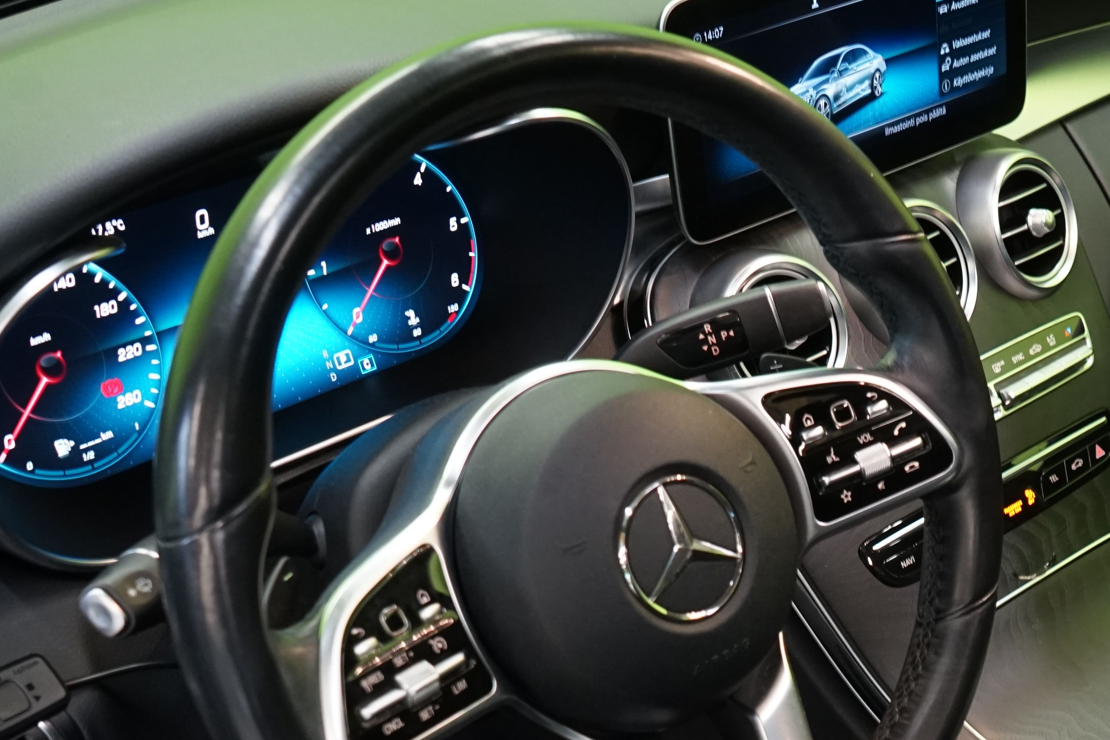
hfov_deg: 30.9
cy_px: 774
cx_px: 1003
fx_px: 1912
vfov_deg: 21.0
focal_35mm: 62
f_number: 5.6
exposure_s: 1/20
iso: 1600
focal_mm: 29
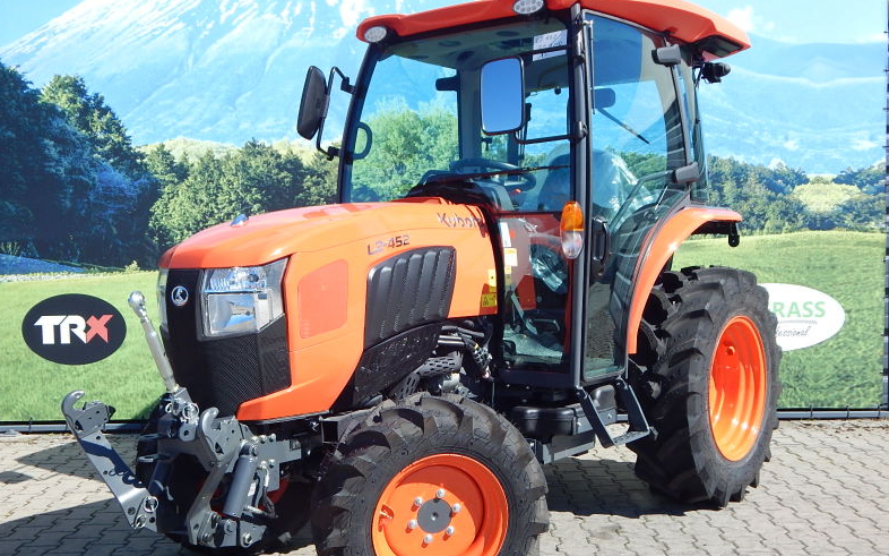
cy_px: 297
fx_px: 993
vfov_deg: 31.2
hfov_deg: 48.2
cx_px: 447
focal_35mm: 41
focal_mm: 6.8
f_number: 3.4
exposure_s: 1/800
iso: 125
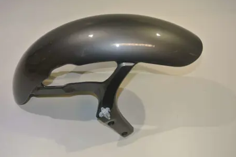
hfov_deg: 51.7
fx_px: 243
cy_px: 78
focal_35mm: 37
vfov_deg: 36.0
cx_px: 102
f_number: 3.8
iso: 200
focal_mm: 11.8
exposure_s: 1/60
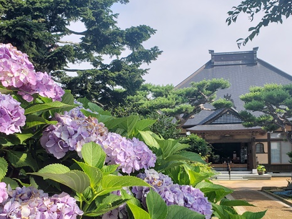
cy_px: 148
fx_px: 337
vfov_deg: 35.6
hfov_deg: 46.8
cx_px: 151
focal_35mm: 40
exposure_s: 1/478
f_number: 2.4
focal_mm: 4.3
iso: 50
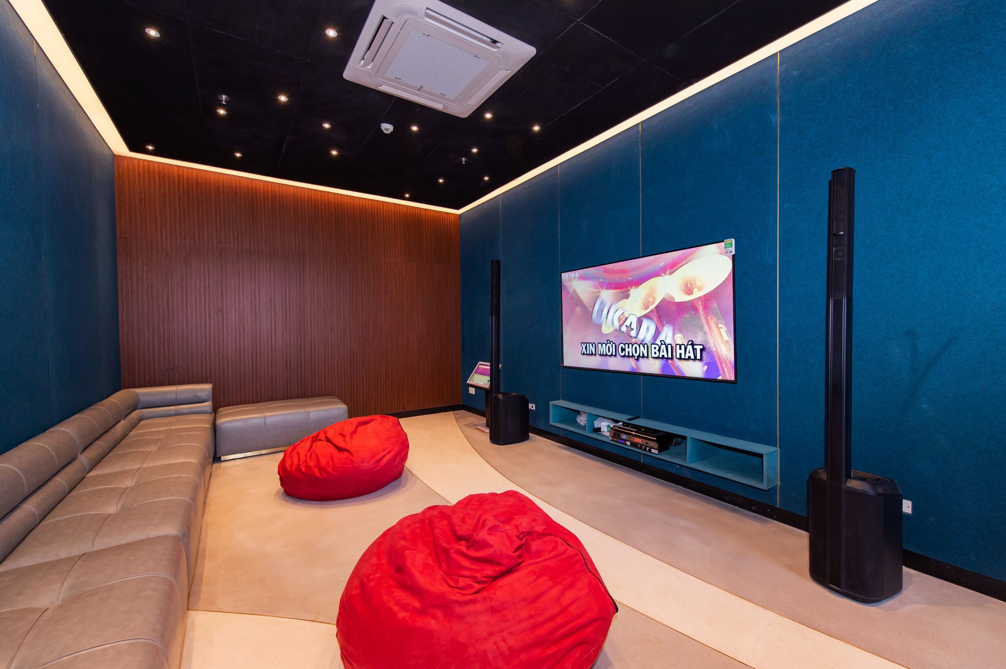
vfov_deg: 81.1
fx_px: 391
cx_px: 503
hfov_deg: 104.3
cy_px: 334
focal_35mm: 14
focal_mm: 14
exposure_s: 1/100
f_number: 5
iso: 3200
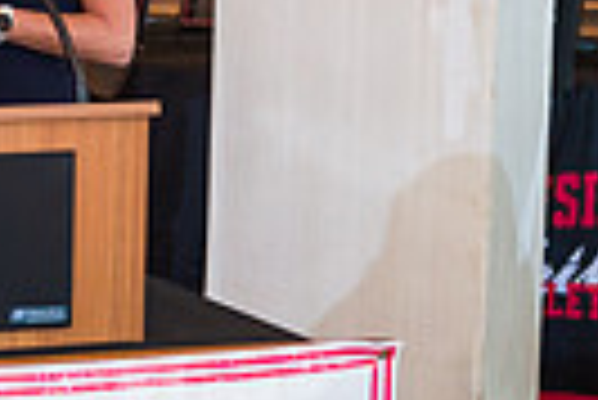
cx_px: -186
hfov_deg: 11.5
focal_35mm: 173
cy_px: 212
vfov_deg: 8.0
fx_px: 2877
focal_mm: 38
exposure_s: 1/200
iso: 1000
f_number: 3.2
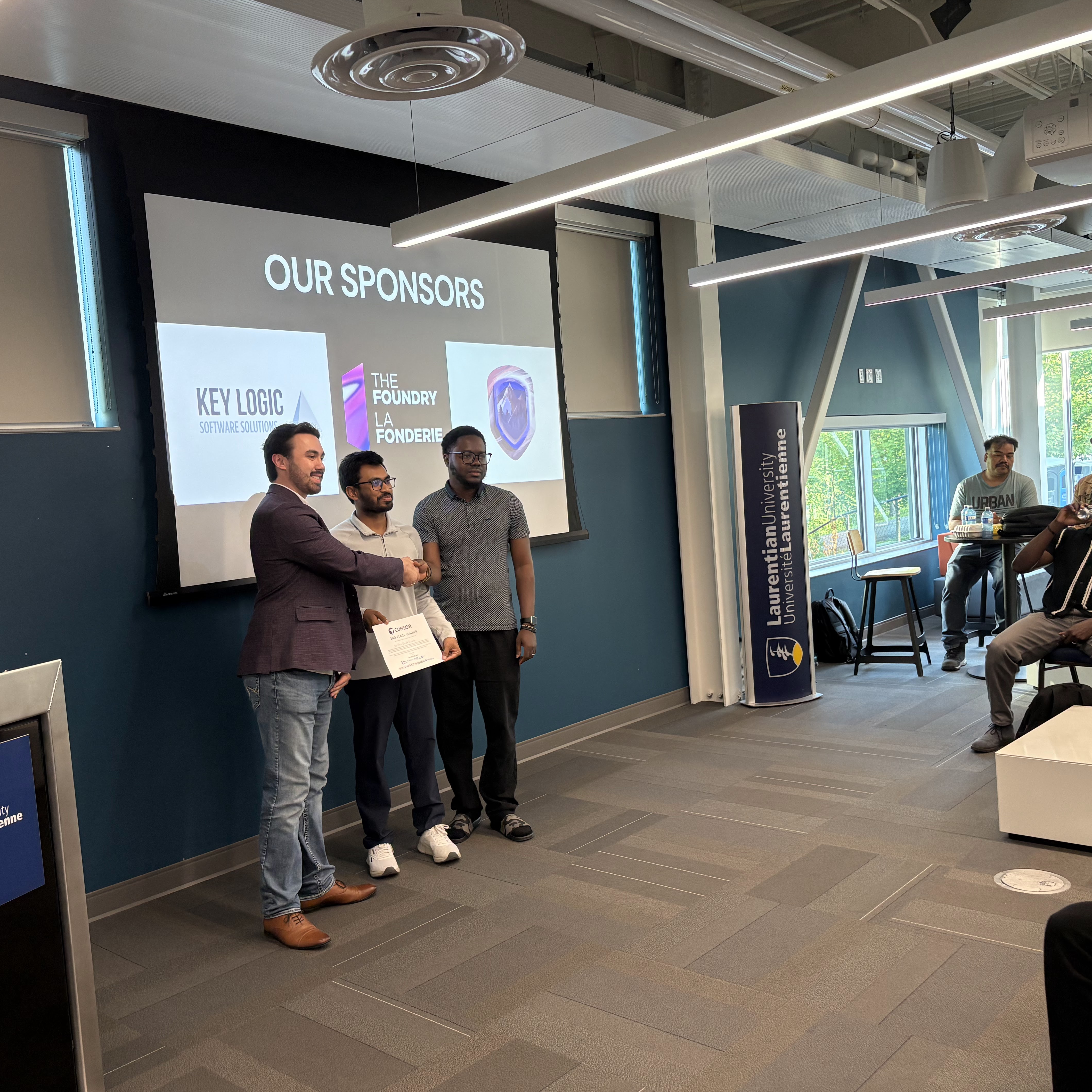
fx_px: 1106
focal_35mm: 31
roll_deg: +5.3
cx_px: 476
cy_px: 547
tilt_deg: -4.2
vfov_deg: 52.5
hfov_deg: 52.4
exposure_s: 1/115
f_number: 1.6
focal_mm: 5.96
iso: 125
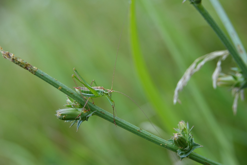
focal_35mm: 72
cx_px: 124
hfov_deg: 28.1
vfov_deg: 18.9
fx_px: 494
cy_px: 82
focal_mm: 26.42
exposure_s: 1/160
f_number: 3.5
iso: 100
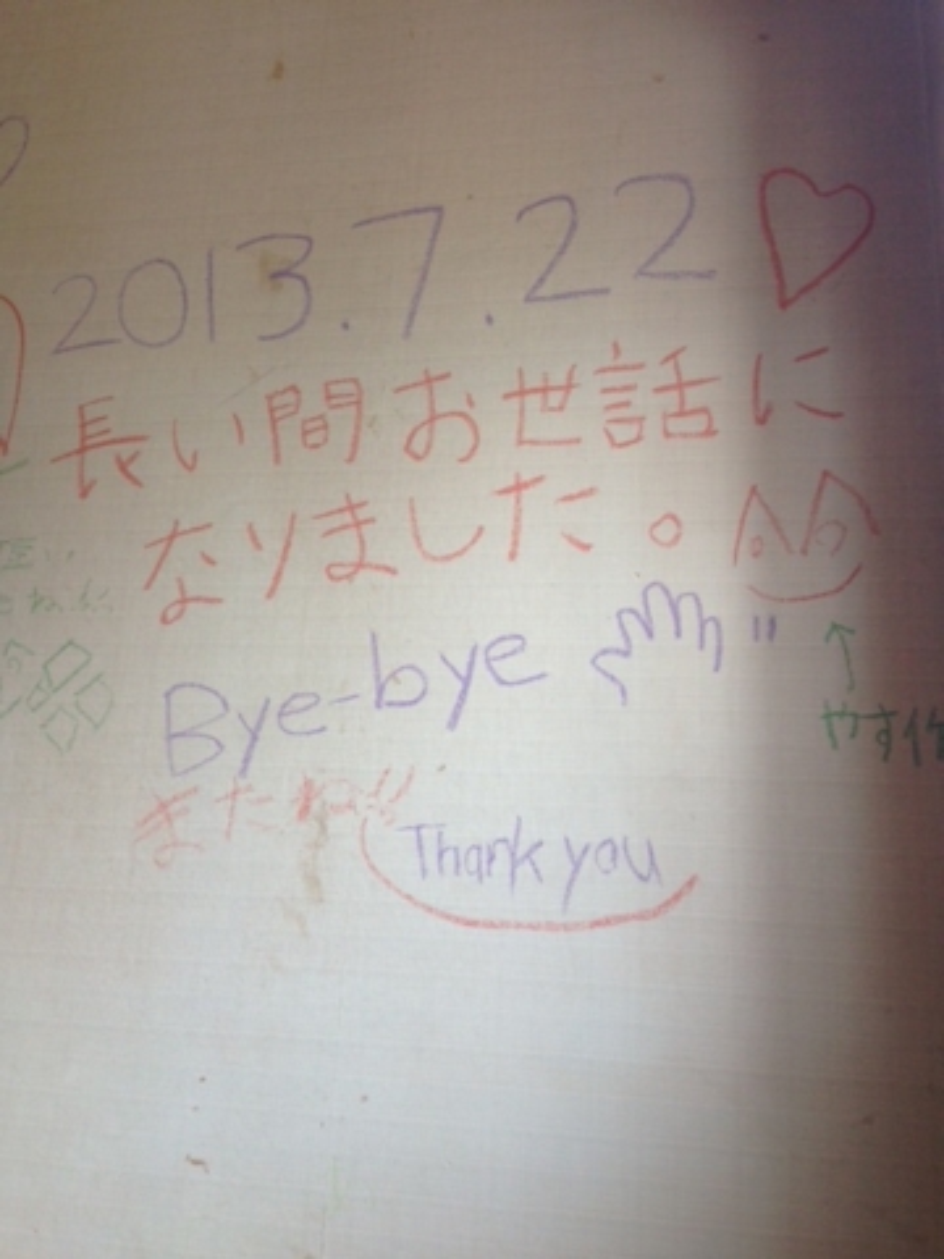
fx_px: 1200
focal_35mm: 33
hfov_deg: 42.9
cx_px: 472
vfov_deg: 55.4
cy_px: 630
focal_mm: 4.13
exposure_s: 1/60
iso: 64
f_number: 2.4
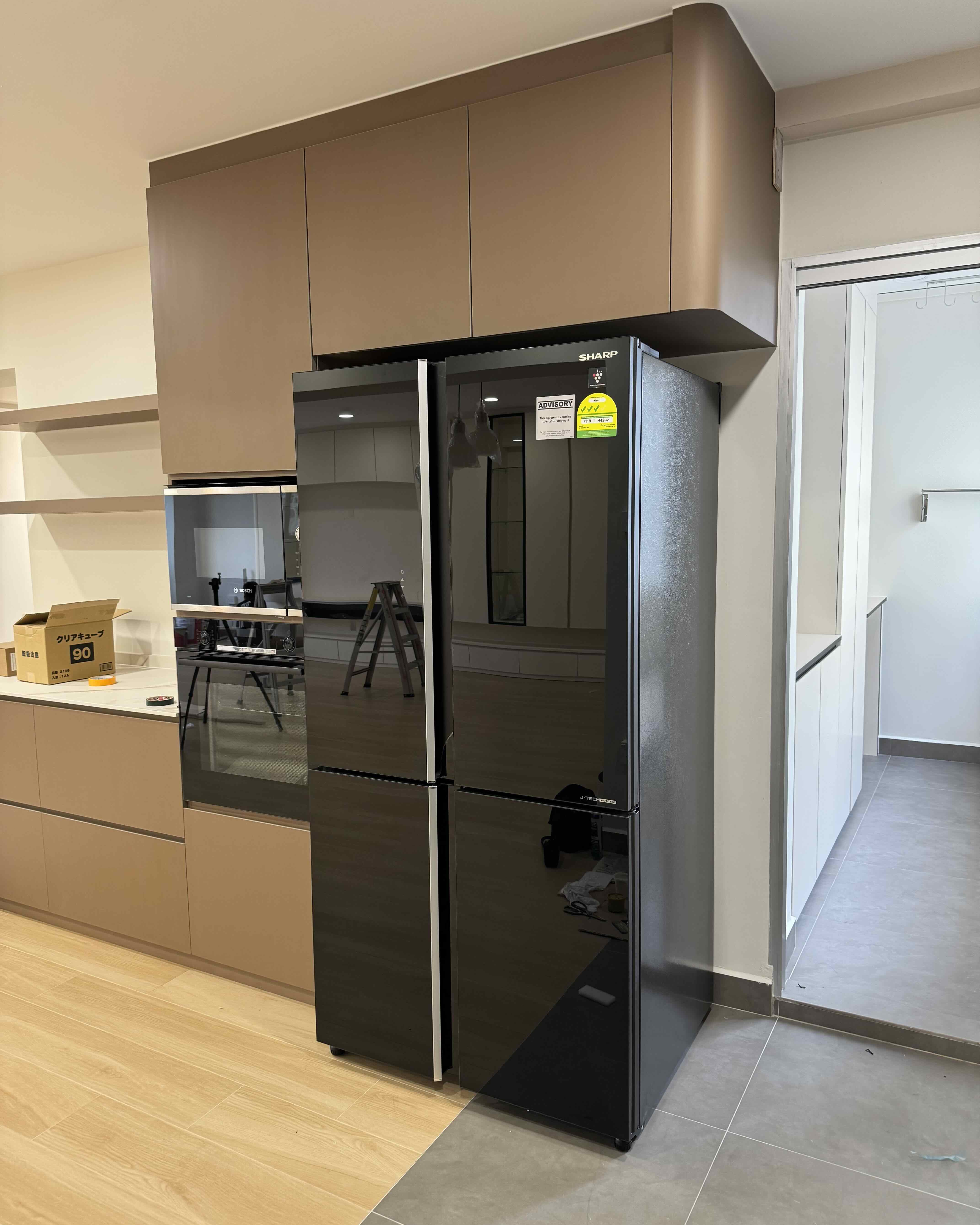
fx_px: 906
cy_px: 621
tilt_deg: -6.5
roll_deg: +0.5
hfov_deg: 56.8
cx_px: 490
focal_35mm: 25
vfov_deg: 68.1
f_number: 1.78
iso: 160
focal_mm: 6.76
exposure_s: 1/50
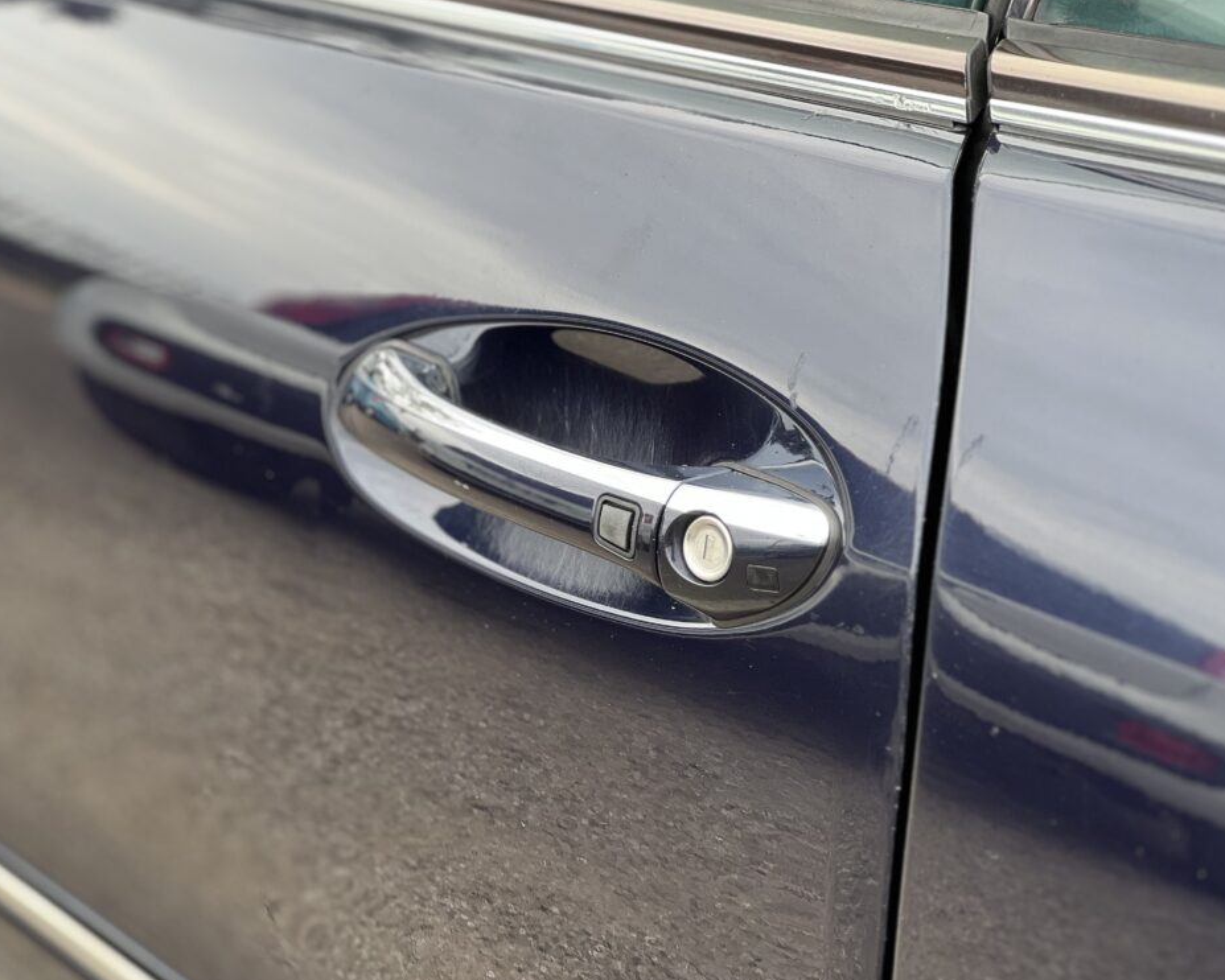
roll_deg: +2.1
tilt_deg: -24.6
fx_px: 3010
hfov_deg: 23.0
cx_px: 558
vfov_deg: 18.5
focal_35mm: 83
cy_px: 482
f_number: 2.8
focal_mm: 9
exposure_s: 1/121
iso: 40
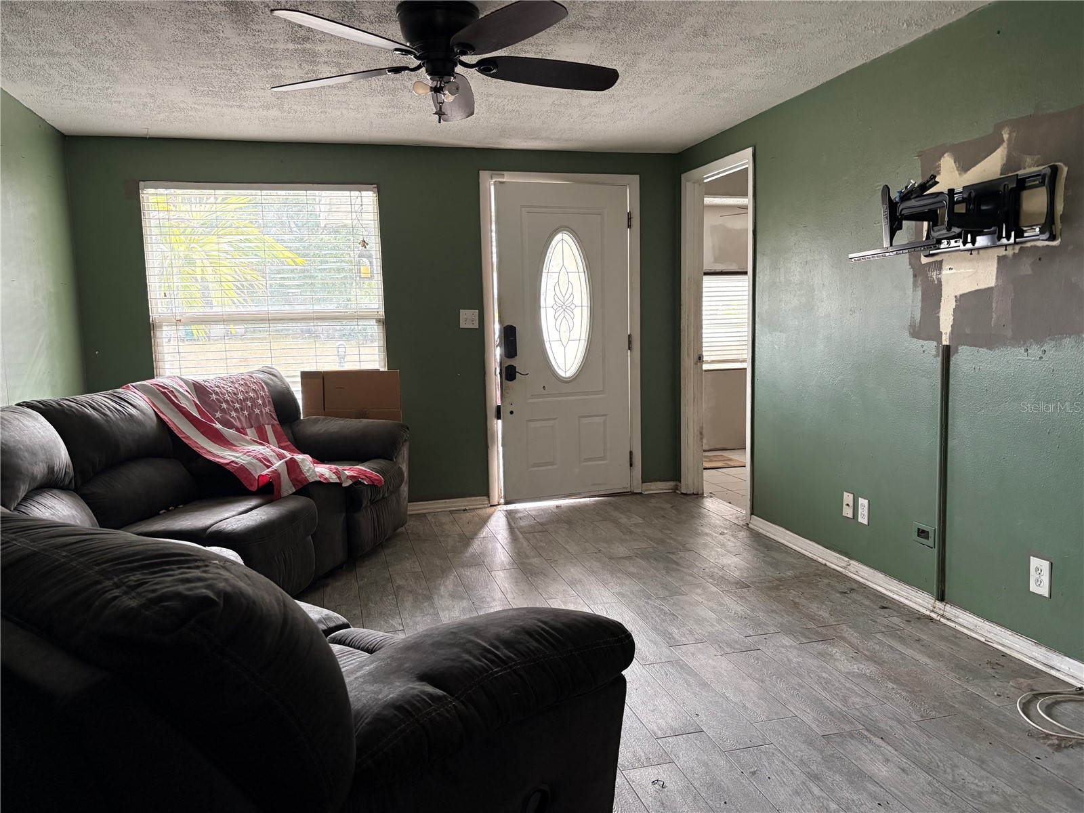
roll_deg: +2.9
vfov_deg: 53.1
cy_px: 406
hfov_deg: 67.3
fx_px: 814
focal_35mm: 26
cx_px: 542
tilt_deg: -6.5
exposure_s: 1/60
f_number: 1.6
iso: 200
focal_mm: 5.96
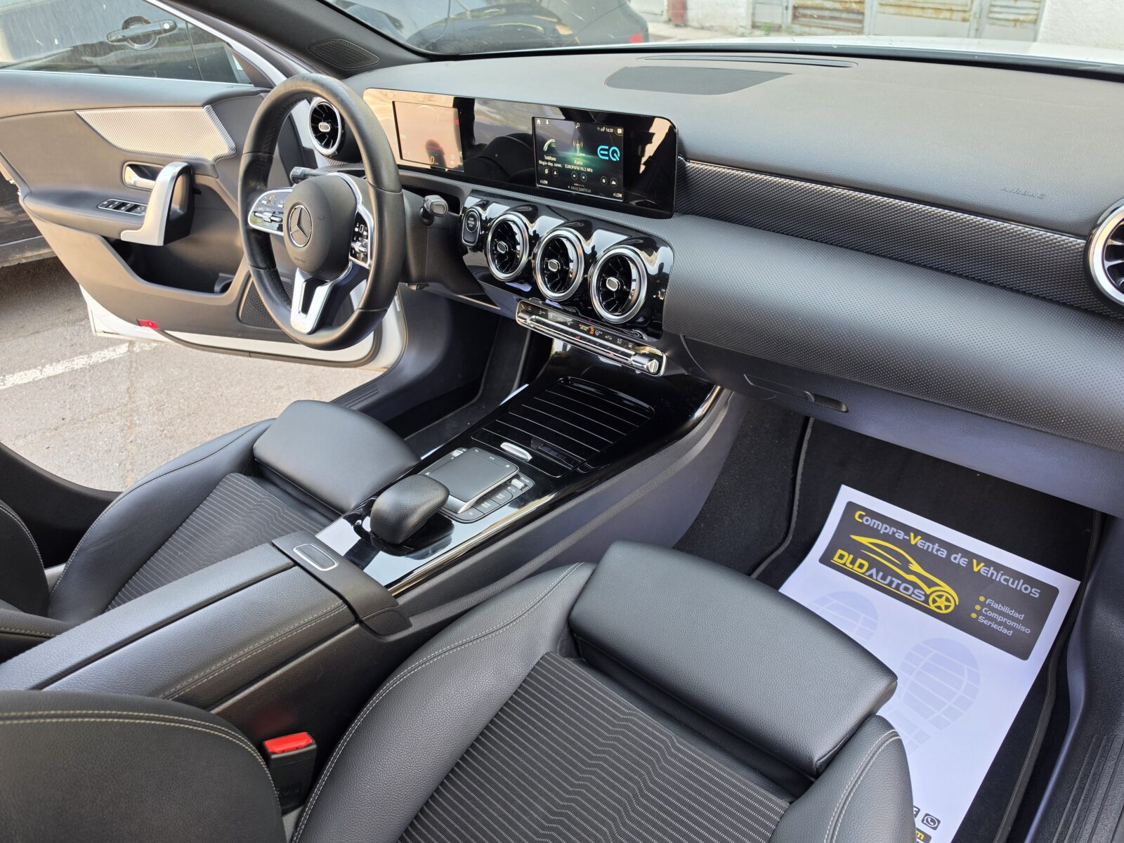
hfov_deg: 73.9
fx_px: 747
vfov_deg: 58.9
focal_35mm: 23
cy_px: 422
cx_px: 562
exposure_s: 1/180
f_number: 1.4
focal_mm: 6.5
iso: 64
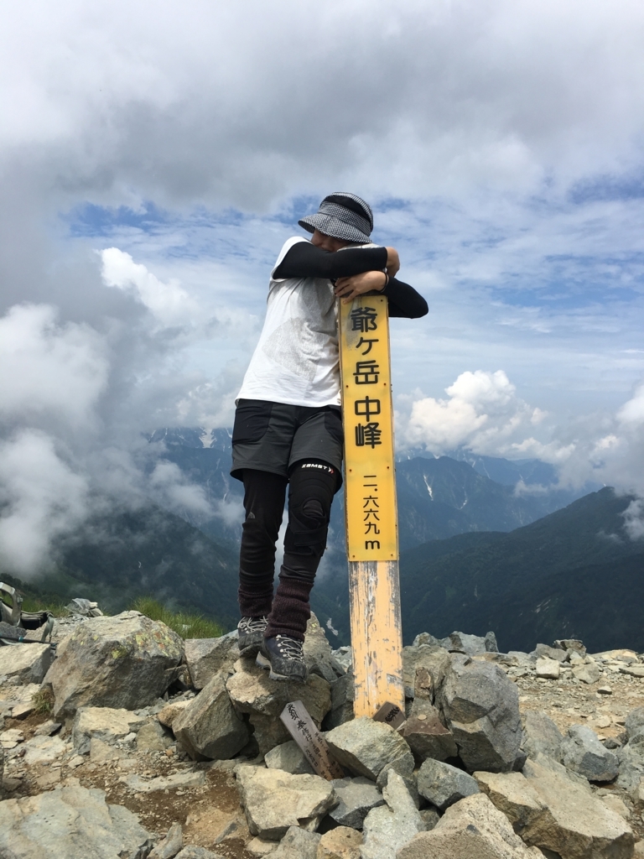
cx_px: 322
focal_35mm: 29
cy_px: 430
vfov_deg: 61.7
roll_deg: -2.3
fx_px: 719
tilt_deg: +0.3
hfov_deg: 48.2
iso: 25
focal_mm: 4.15
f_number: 2.2
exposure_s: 1/2653
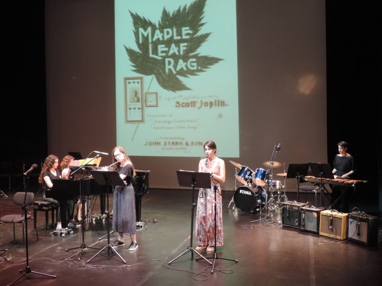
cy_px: 143
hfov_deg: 46.8
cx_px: 191
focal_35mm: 40
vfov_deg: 36.0
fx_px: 441
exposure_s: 1/13
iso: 720
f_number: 3.3
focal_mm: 7.1
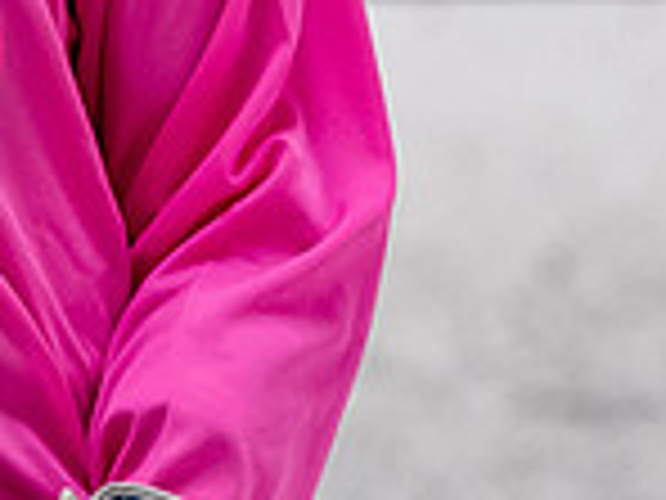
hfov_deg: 1.7
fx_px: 22568
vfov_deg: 1.3
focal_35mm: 1173
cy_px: -575
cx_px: -168
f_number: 3.5
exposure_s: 1/800
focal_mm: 155
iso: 2000
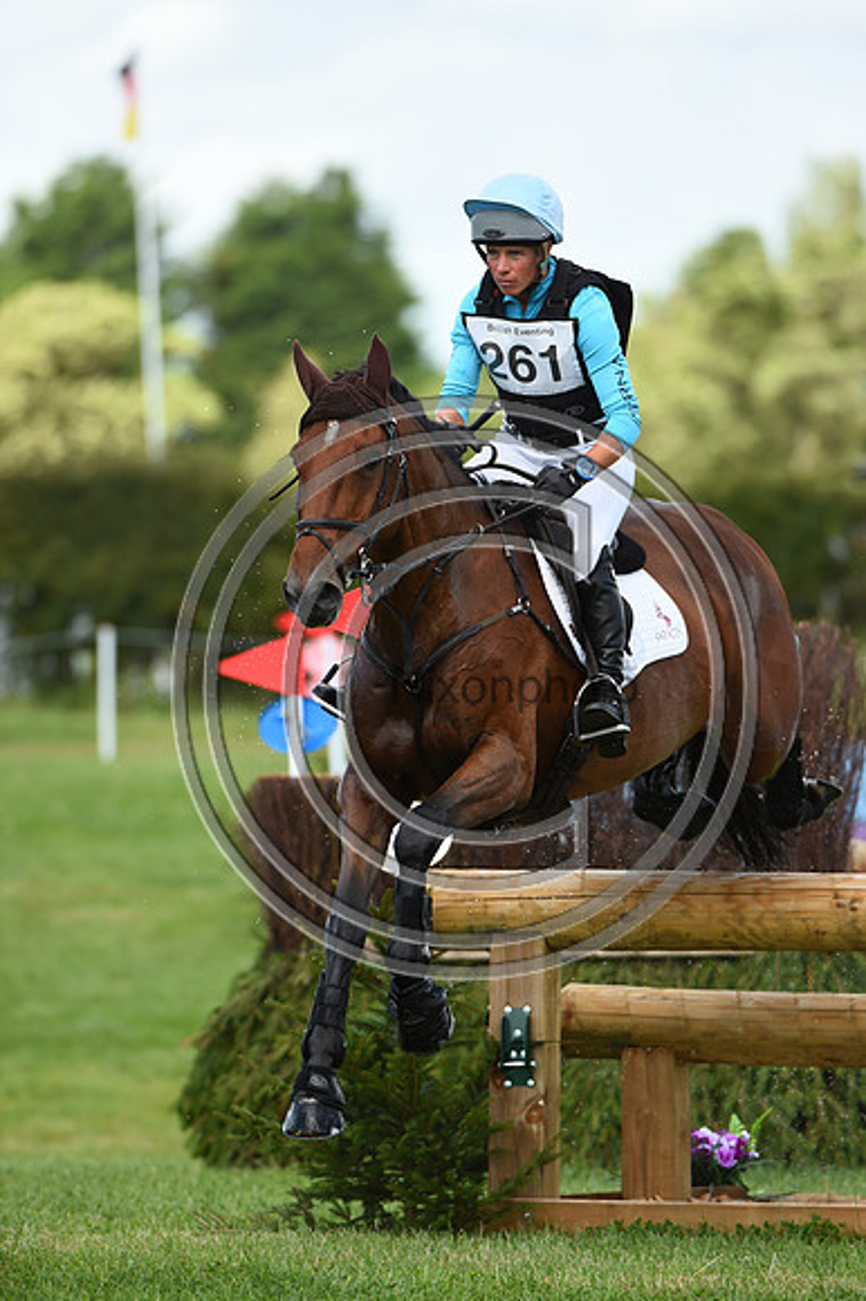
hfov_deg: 3.4
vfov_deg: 5.2
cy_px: 650
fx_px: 14449
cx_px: 433
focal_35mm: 400
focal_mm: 400
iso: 640
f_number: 5.6
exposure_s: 1/1250
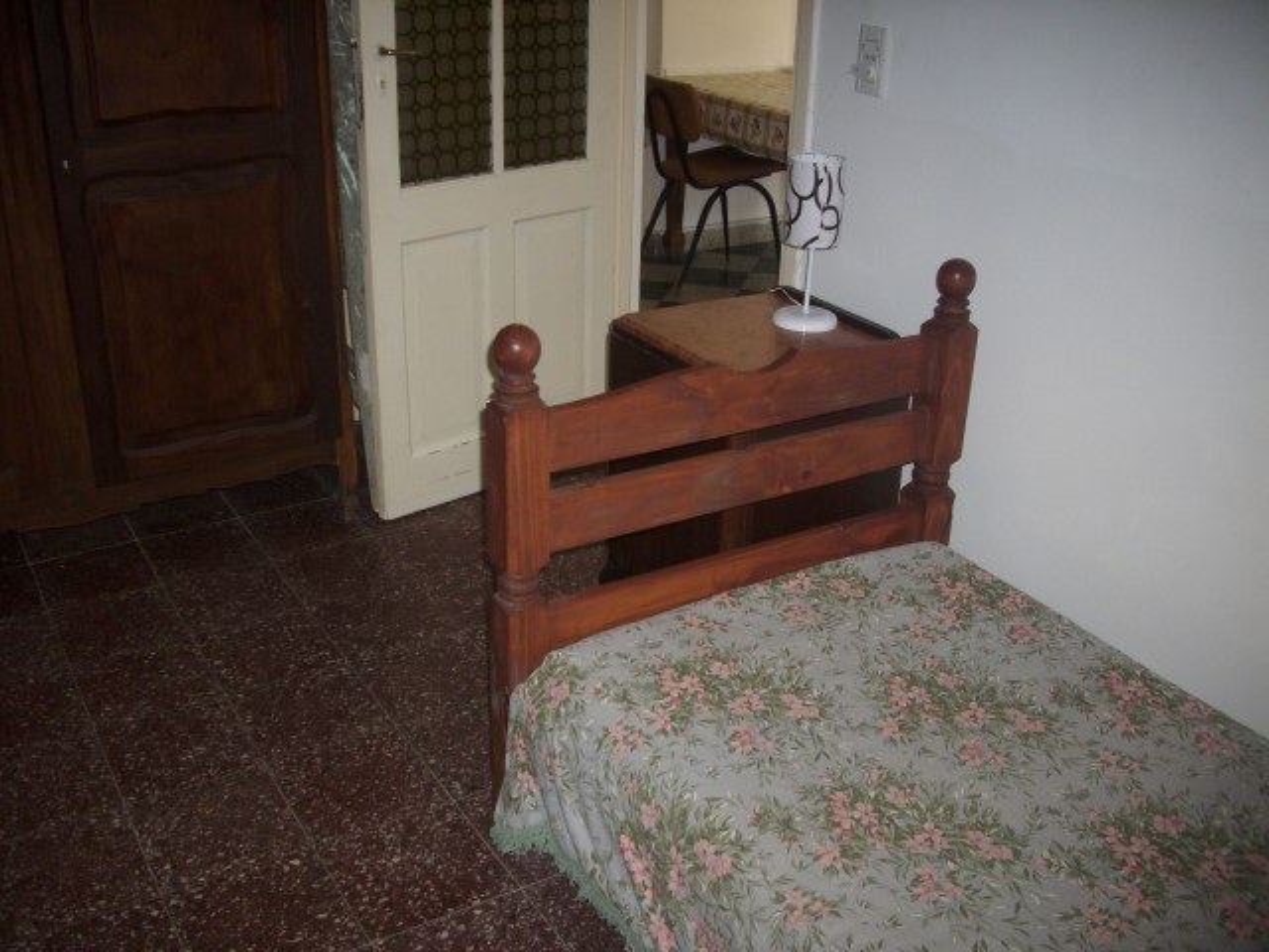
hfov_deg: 58.4
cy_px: 476
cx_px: 634
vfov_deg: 45.4
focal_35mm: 31
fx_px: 1136
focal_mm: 6.2
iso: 100
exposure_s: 1/30
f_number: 2.8
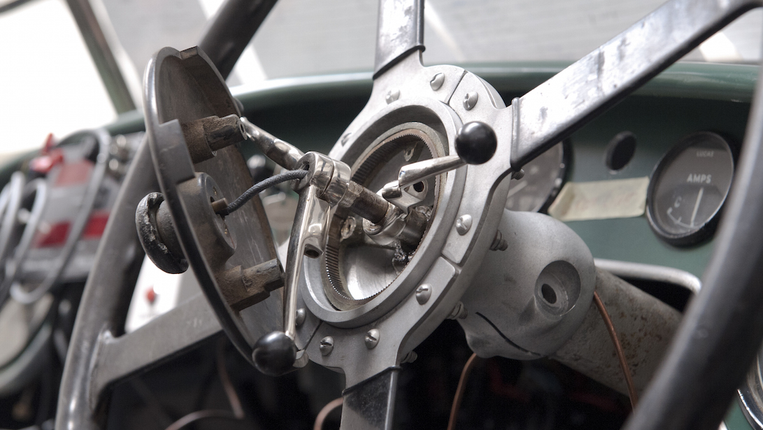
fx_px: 1740
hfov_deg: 24.7
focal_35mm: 86
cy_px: 181
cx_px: 395
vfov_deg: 14.1
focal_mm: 70
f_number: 7.1
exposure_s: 1/60
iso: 3200
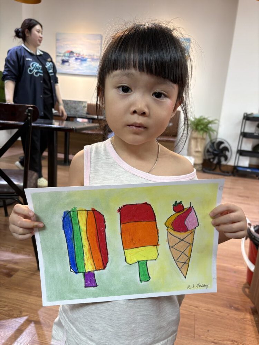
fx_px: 259
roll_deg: -4.8
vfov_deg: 67.3
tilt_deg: -12.9
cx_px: 130
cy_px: 172
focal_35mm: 26
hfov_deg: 53.1
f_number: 1.6
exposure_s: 1/100
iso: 125
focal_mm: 5.96
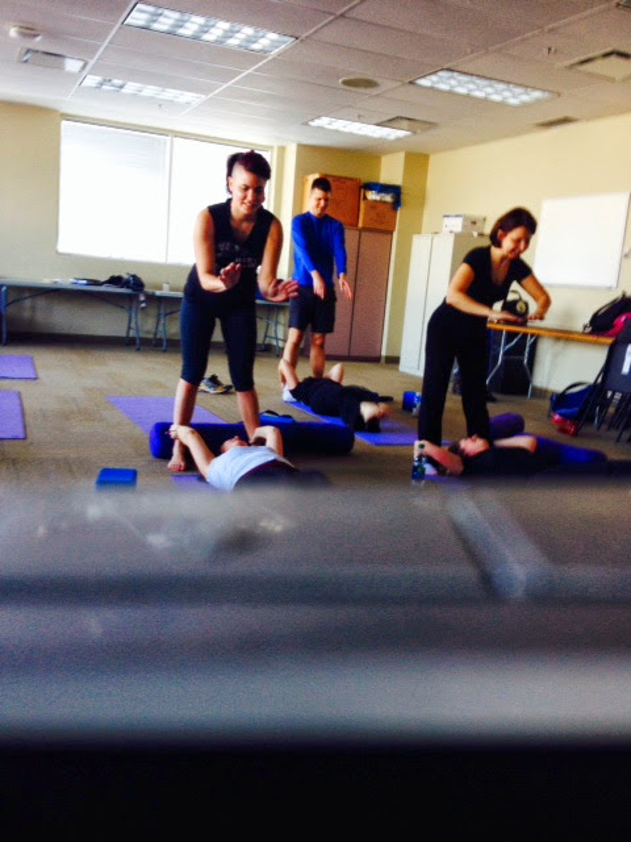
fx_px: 851
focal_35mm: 35
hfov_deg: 40.7
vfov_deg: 52.6
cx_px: 316
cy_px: 421
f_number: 2.4
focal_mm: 4.28
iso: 64
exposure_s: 1/20
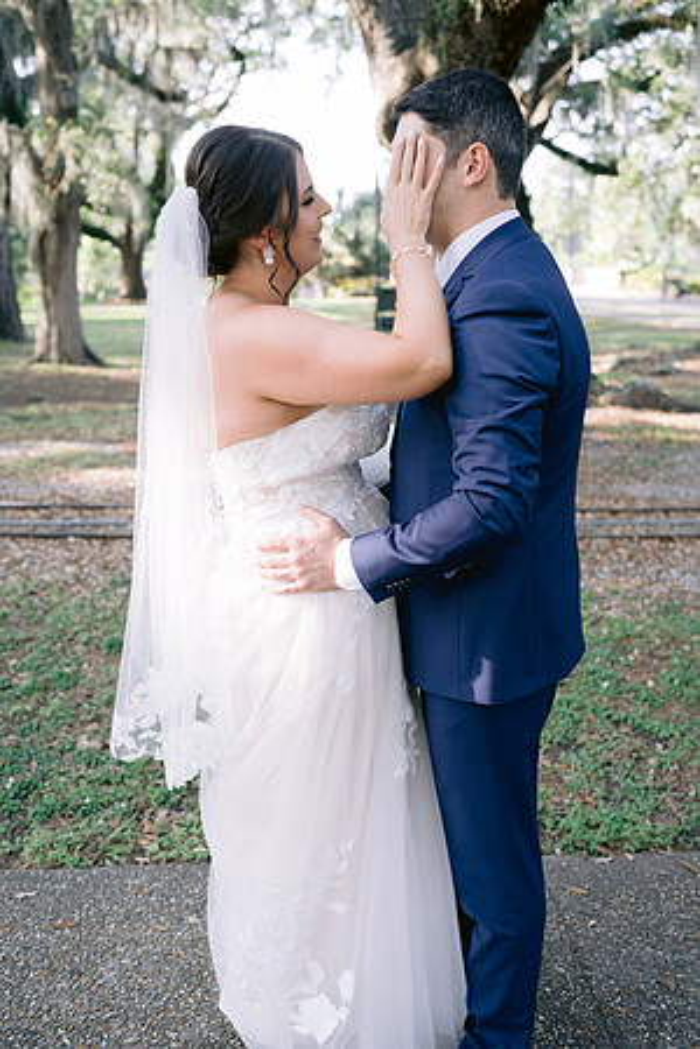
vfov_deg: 54.4
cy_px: 524
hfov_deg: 37.9
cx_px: 350
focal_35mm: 35
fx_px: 1021
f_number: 2.8
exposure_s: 1/250
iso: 250
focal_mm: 35
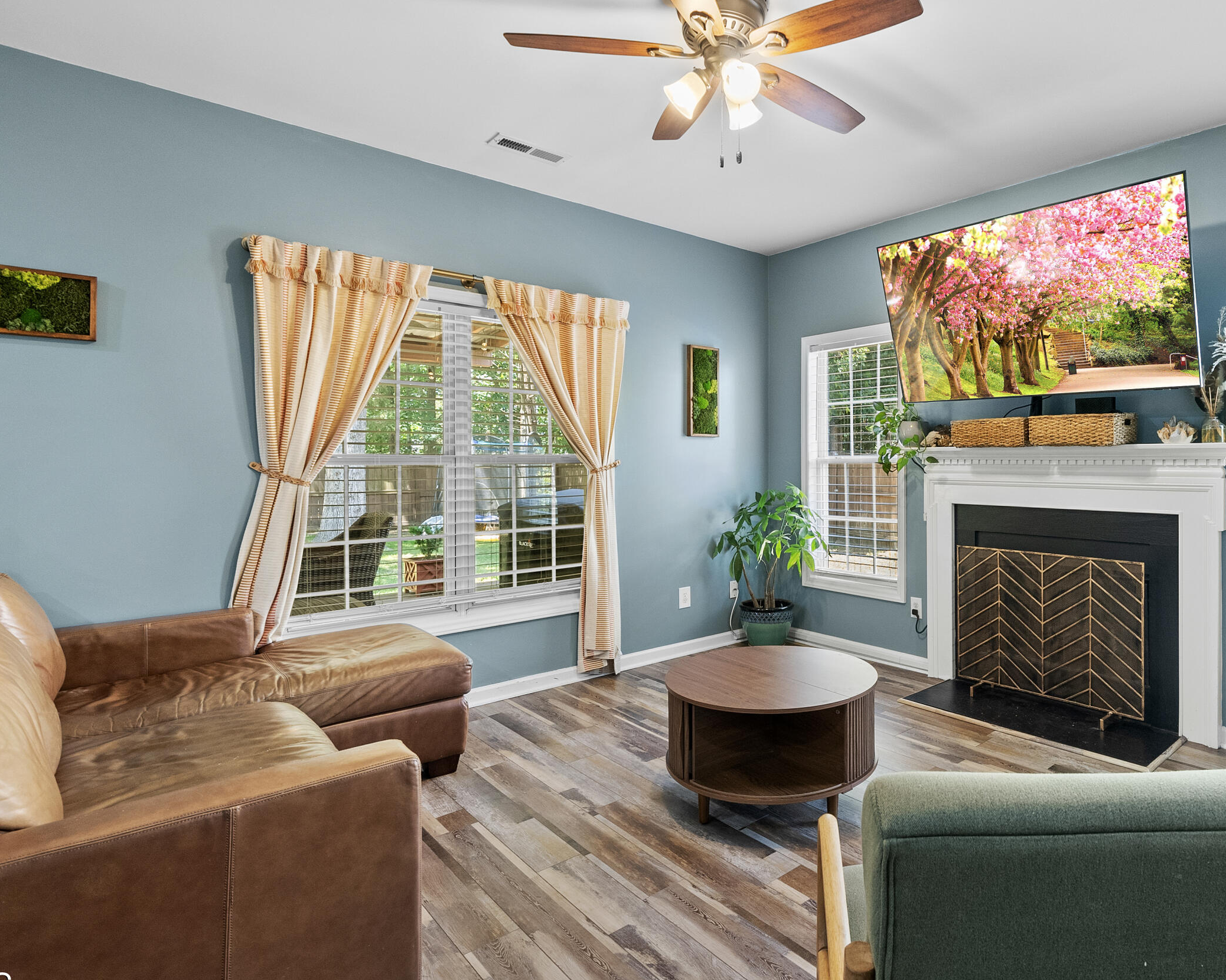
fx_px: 689
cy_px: 448
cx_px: 804
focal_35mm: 19
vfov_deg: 70.7
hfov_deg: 80.9
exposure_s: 1/6
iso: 800
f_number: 7.1
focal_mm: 14
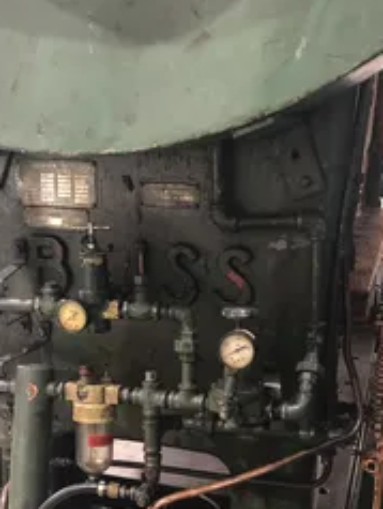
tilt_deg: -19.8
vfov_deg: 39.1
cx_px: 143
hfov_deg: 30.8
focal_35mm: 47
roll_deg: -1.3
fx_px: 692
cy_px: 396
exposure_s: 1/15
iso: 100
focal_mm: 4
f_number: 1.8
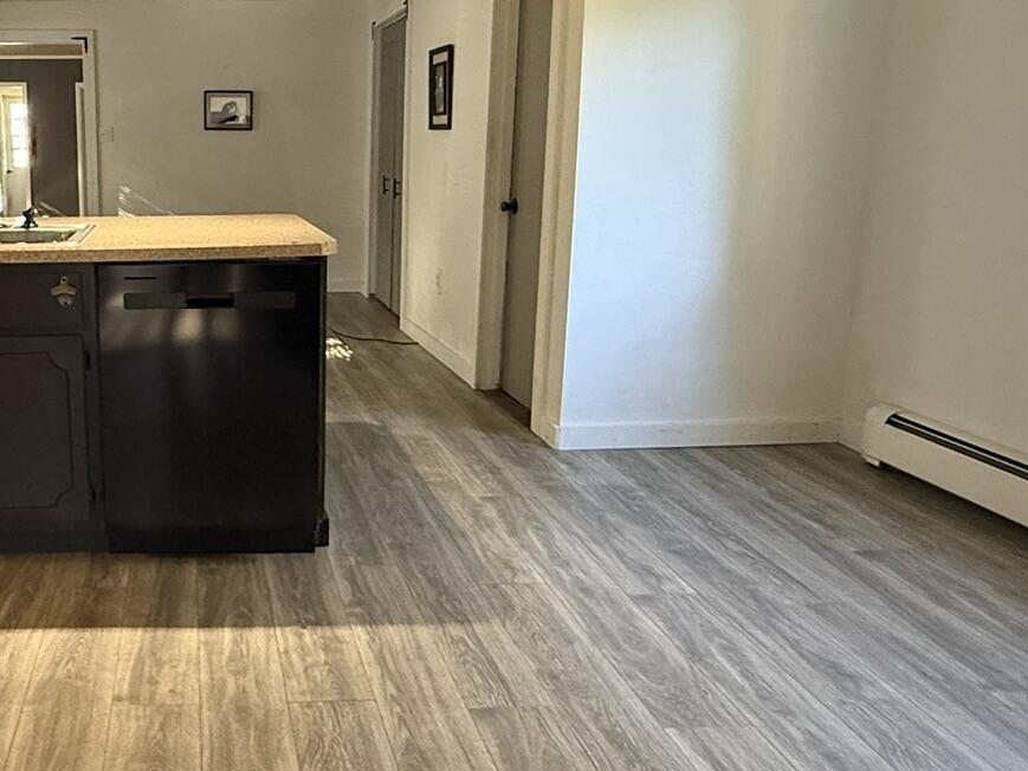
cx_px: 227
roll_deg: -0.5
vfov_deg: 42.9
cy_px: 331
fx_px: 980
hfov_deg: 52.3
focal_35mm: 33
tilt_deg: -11.4
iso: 500
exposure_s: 1/60
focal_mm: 2.22
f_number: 2.2
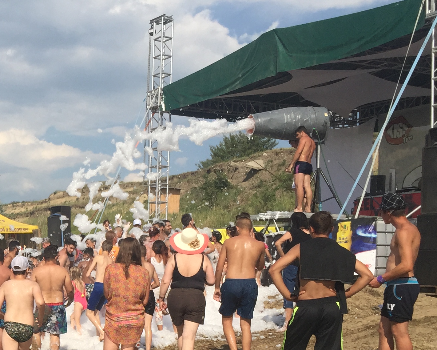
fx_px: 841
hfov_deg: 26.6
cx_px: -55
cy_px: 301
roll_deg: -2.6
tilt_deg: -1.1
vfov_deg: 23.0
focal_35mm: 65
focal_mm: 4.15
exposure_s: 1/3300
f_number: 2.2
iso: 32
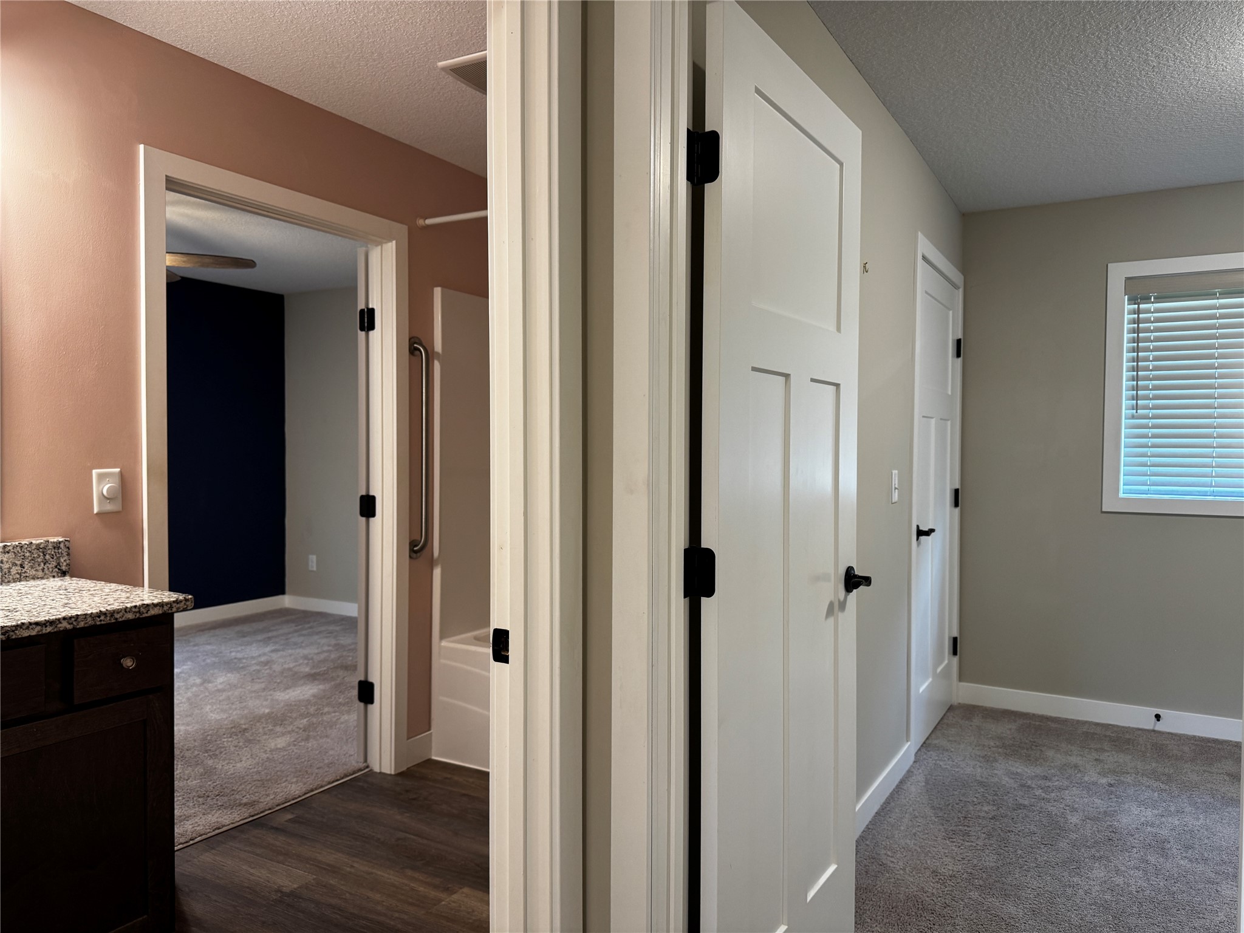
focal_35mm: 24
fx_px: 862
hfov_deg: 71.6
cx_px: 622
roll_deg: -0.7
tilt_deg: -2.3
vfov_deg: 56.8
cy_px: 466
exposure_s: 1/60
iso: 160
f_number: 1.78
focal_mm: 6.76
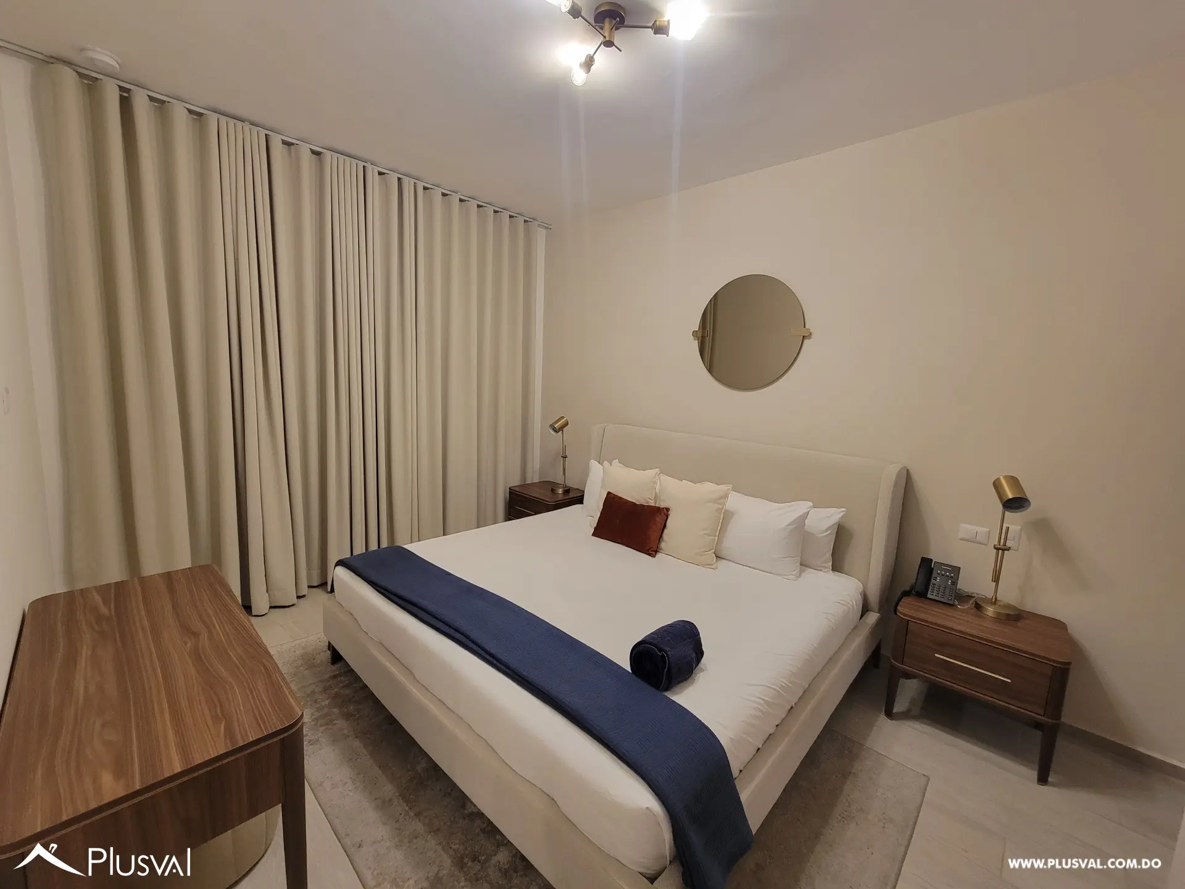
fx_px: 445
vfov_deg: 89.9
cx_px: 592
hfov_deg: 106.2
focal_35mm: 13
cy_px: 444
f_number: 2.2
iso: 320
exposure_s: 1/40
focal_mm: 2.2
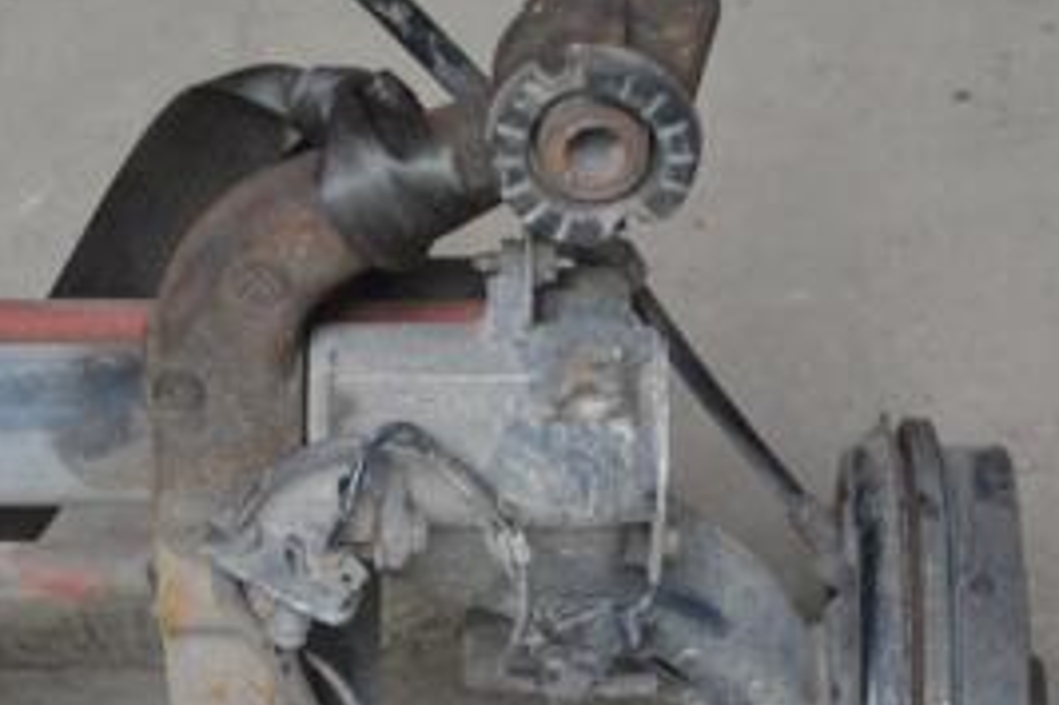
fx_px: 4380
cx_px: 450
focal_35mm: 149
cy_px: 586
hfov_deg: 13.8
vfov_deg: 9.2
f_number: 5.3
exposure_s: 1/60
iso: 500
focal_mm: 44
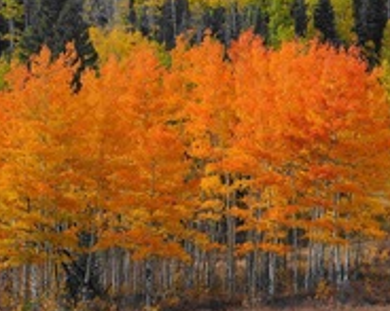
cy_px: -22
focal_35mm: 200
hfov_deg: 9.7
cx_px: 163
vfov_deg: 7.7
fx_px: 2307
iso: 100
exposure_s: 1/640
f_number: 4
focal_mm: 25.61
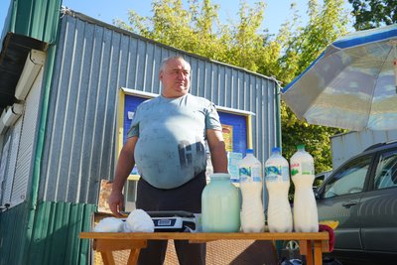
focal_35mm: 35
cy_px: 132
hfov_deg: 54.4
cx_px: 198
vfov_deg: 37.9
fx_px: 386
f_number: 4.5
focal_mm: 35
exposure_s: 1/320
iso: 100
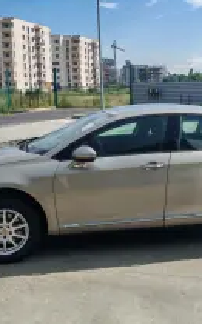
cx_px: 143
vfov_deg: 41.0
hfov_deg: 26.1
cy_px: 142
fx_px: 432
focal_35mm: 49
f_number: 1.95
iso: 50
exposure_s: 1/2800
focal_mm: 5.52
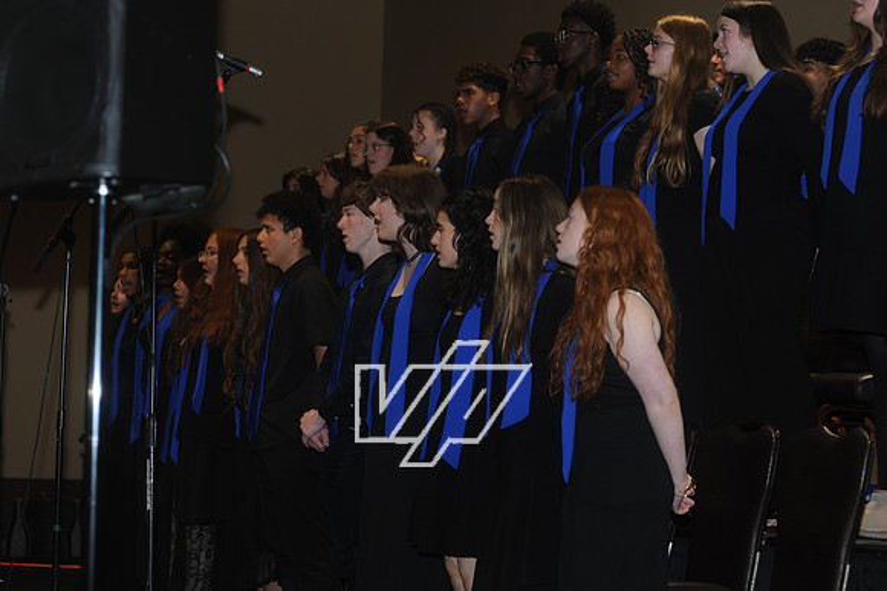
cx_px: 444
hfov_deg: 25.4
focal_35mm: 80
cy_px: 296
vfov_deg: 17.0
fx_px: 1970
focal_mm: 80
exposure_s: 1/50
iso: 400
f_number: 5.6
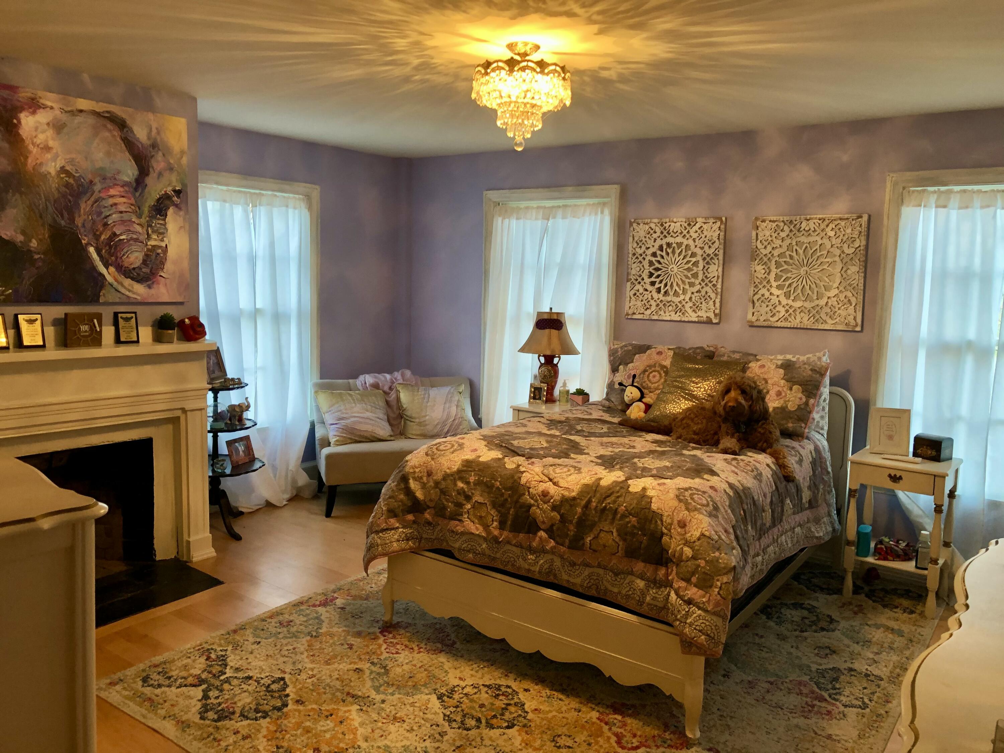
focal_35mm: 28
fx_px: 812
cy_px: 376
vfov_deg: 49.7
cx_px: 502
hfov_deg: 63.4
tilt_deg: -7.1
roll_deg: -0.6
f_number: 1.8
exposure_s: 1/40
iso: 320
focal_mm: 3.99
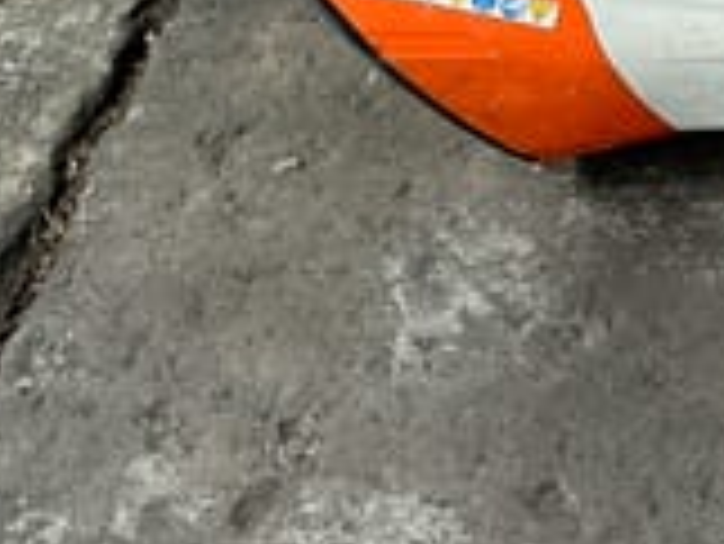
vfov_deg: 16.9
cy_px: 110
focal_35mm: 87
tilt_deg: -49.2
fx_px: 1821
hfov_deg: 19.8
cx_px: 1052
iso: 80
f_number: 1.8
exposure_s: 1/60
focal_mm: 3
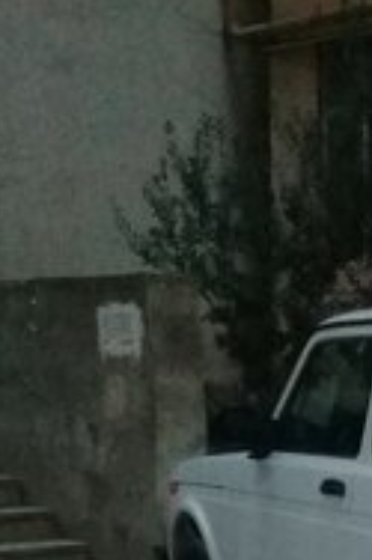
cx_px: 506
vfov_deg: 21.6
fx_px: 1320
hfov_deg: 15.2
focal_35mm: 85
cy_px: 733
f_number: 2.2
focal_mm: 3.3
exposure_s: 1/17
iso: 640
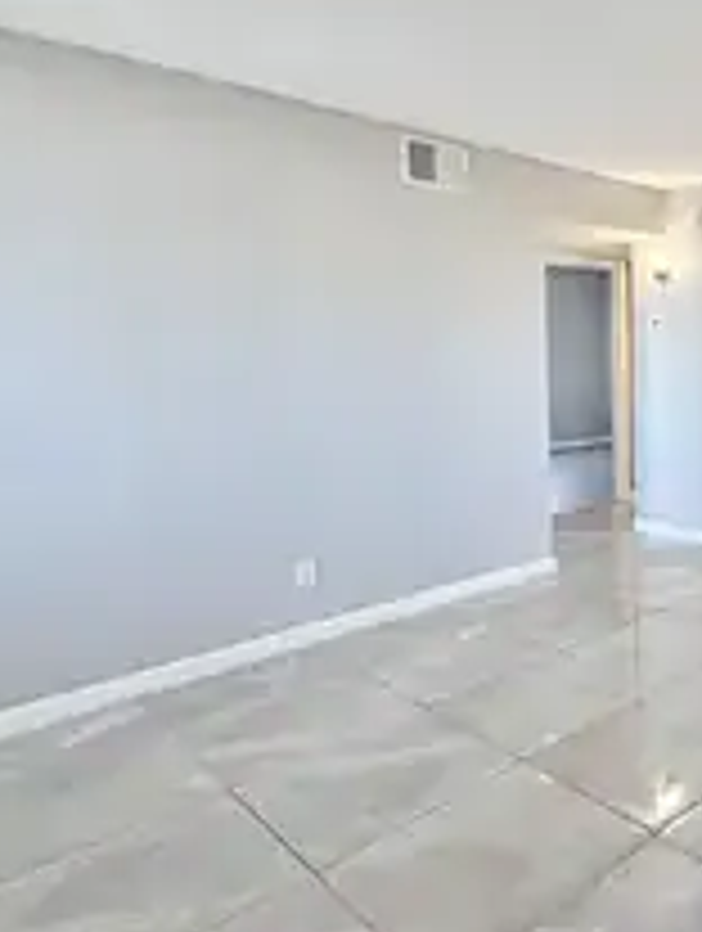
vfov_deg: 64.9
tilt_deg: -3.2
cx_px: 792
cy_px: 396
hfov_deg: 40.4
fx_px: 728
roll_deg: -0.1
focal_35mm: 27
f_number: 2.2
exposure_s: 1/120
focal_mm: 2.22
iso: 125
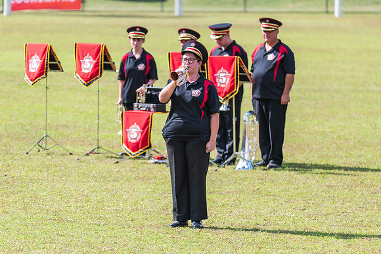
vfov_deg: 4.1
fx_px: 3540
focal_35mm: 334
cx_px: 179
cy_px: 135
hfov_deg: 6.2
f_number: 6.3
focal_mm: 300
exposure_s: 1/1600
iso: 800
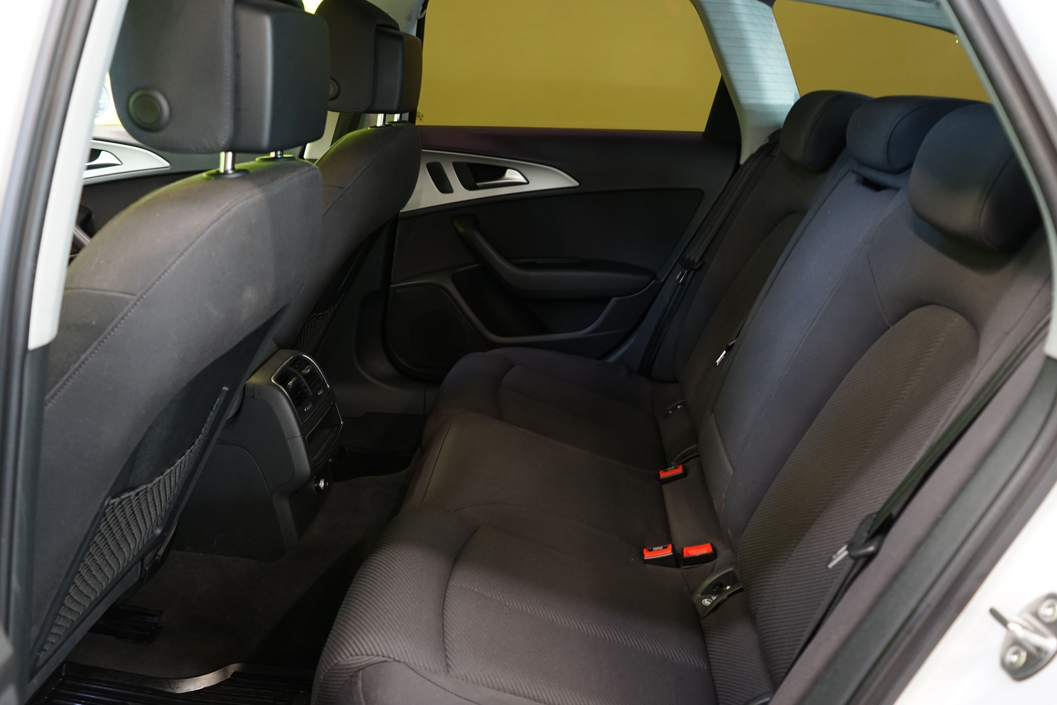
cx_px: 507
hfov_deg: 60.3
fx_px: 910
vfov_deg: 42.3
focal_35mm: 31
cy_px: 376
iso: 800
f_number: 4.5
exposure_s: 1/8
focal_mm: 29
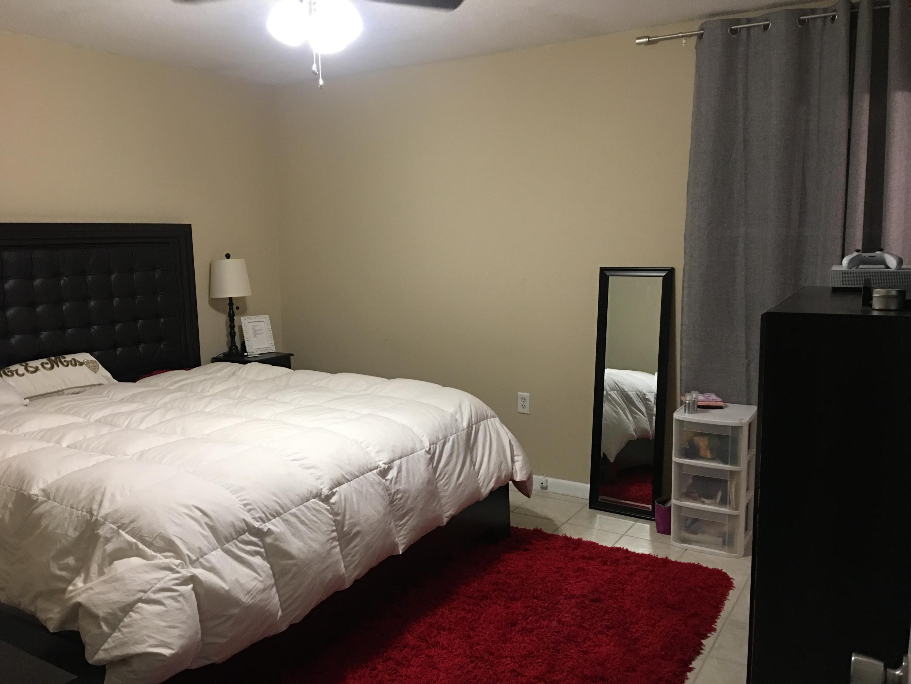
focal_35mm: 29
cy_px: 342
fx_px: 763
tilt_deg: -6.6
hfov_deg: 61.7
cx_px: 456
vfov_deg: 48.2
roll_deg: +0.2
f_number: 2.2
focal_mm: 4.15
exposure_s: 1/15
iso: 100
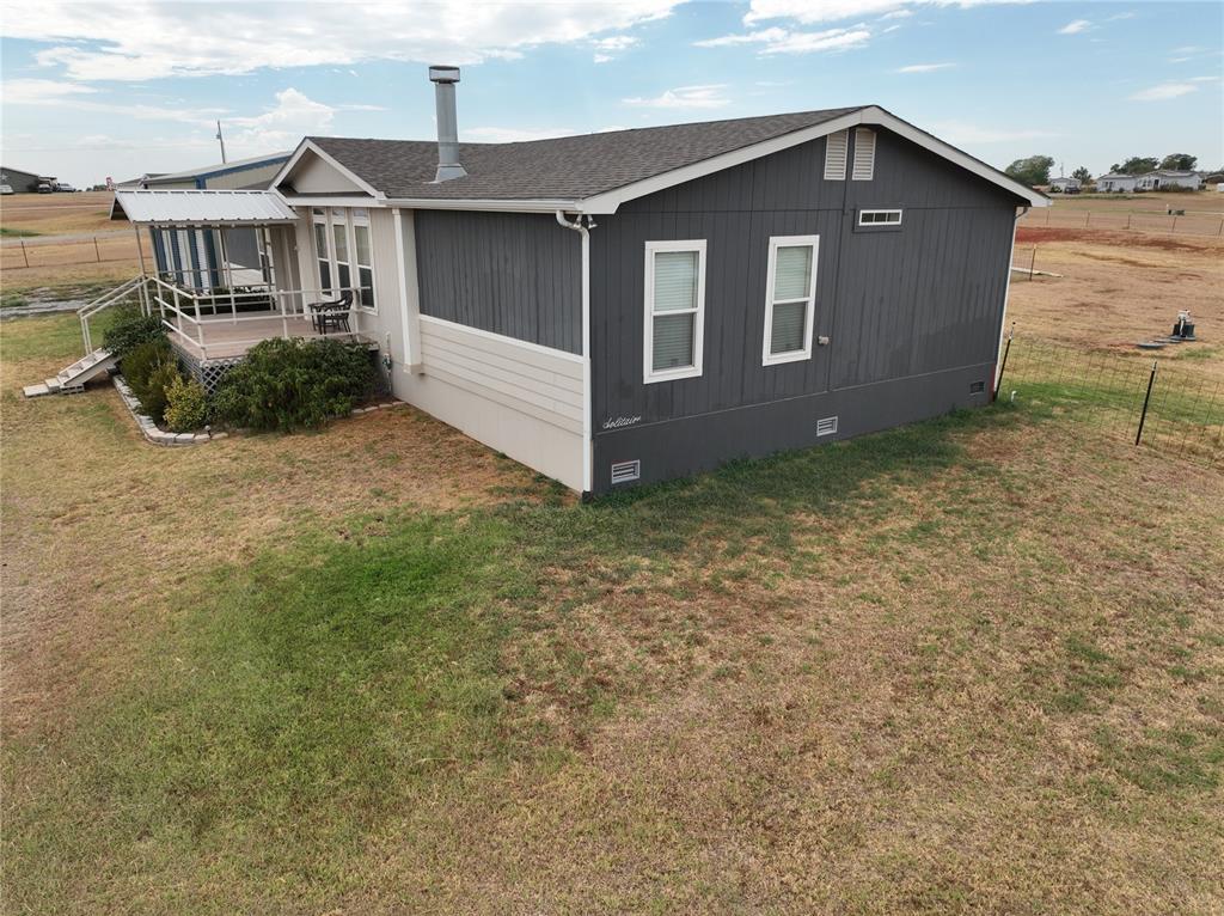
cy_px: 458
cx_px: 612
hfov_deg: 71.6
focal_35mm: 24
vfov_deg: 56.7
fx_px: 848
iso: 200
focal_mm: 12.29
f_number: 2.8
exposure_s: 1/2000
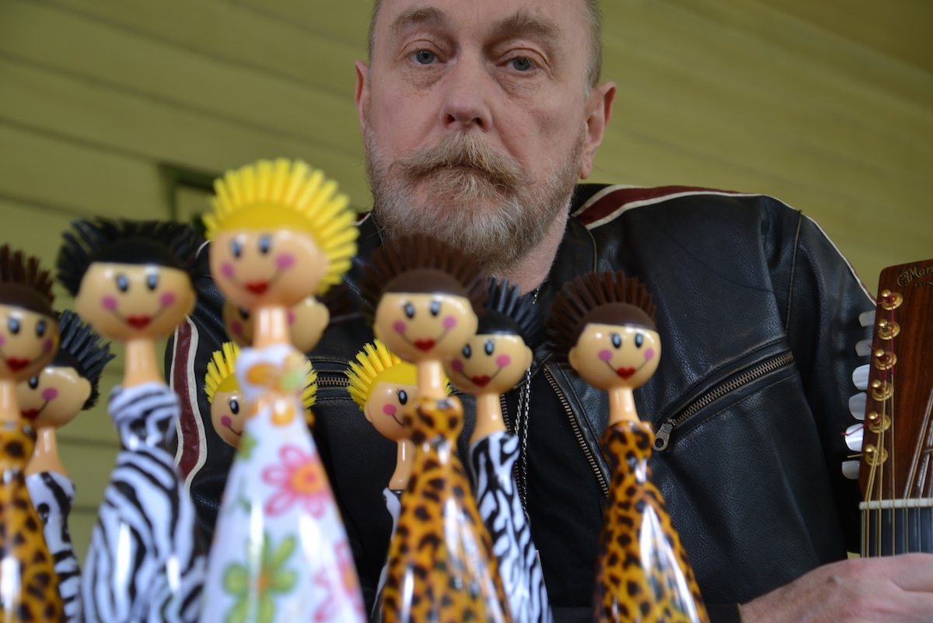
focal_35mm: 62
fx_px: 1607
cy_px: 312
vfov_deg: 21.9
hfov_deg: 32.4
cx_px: 466
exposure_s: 1/10
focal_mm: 62
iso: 200
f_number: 4.5
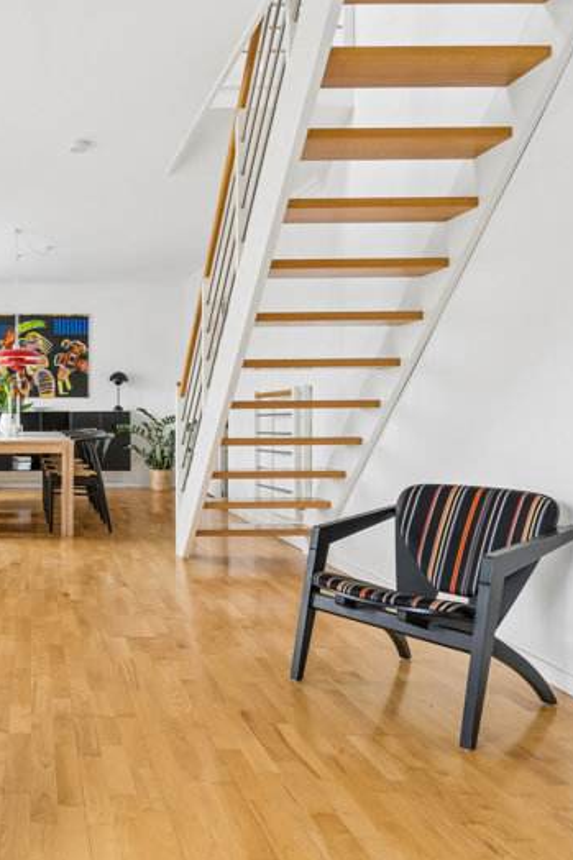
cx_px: 44
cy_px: 436
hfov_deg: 40.2
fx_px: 711
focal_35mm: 30
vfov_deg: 62.3
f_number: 8
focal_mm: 13
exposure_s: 1/50
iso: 200
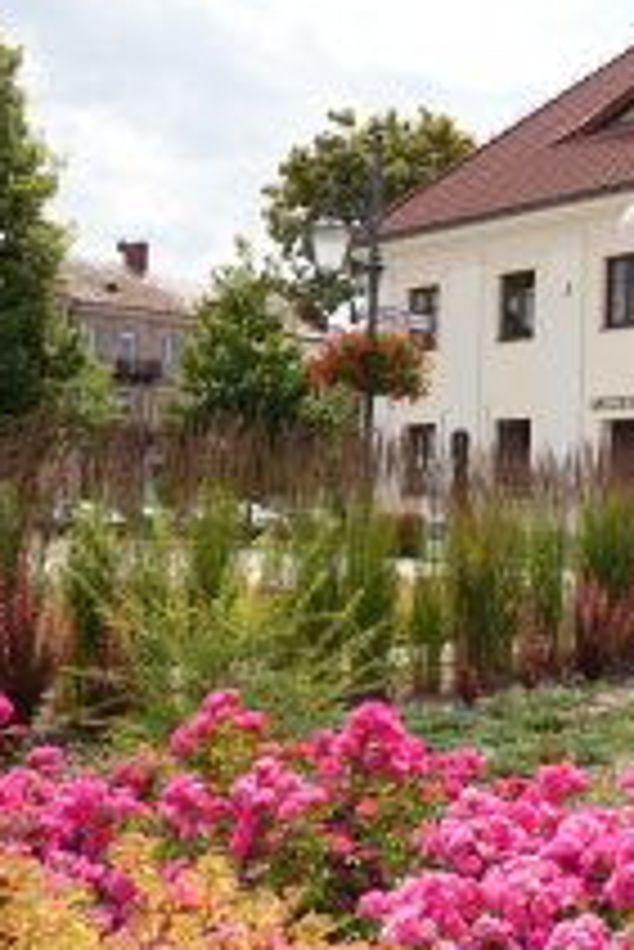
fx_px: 1450
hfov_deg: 23.4
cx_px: 665
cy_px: 502
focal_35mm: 55
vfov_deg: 36.2
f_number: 4.5
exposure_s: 1/8000
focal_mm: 29
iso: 800
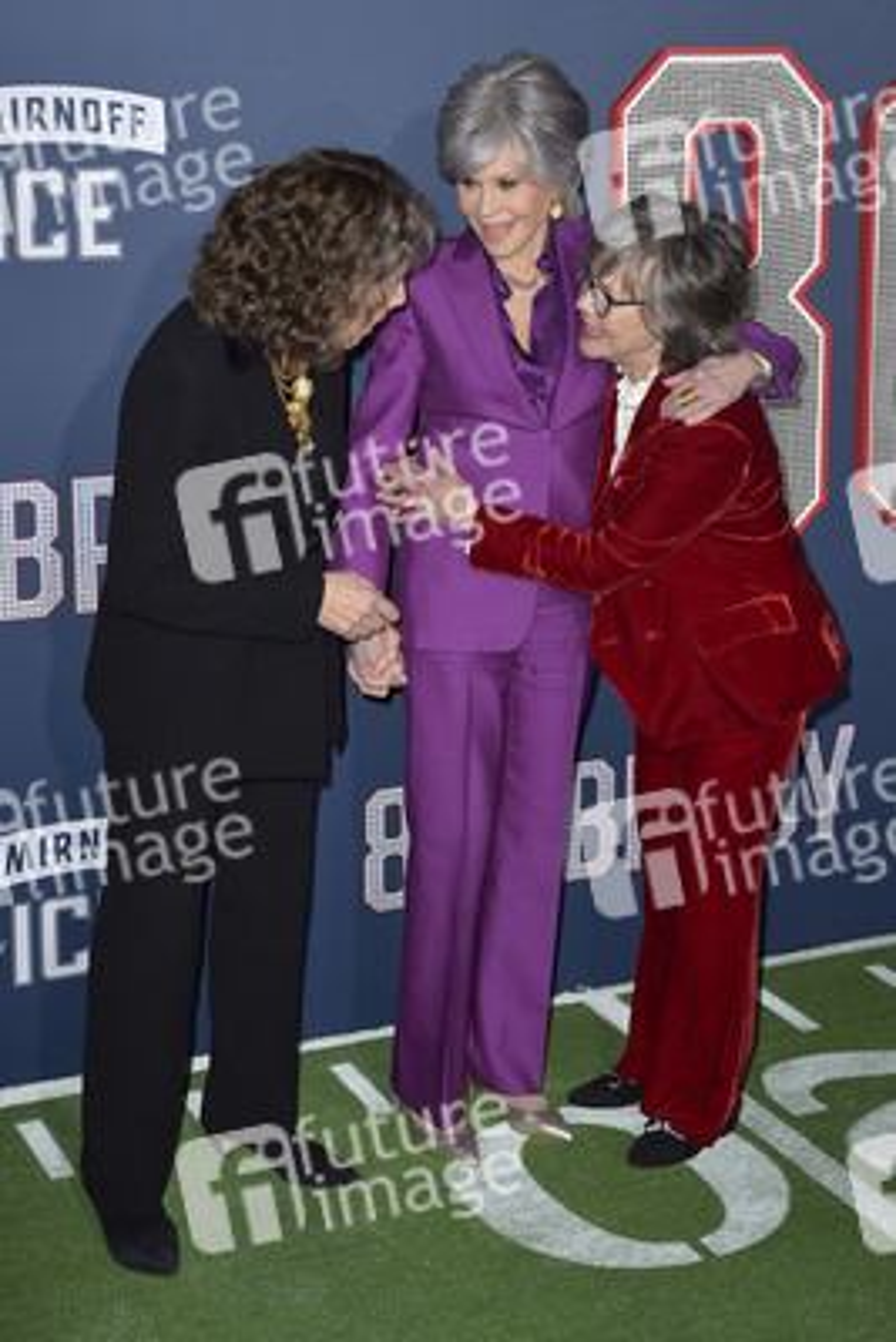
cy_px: 671
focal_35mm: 50
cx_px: 448
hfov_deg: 27.0
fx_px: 1865
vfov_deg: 39.6
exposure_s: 1/250
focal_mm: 50
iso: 400
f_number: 6.3
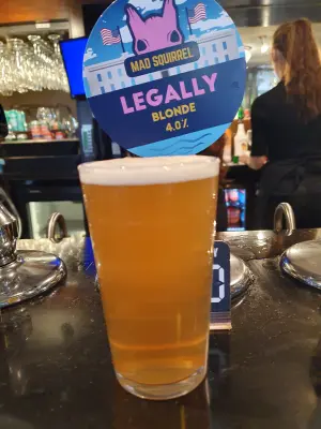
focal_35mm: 26
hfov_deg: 53.1
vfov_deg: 67.3
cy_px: 214
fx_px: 321
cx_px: 160
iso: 400
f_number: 1.5
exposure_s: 1/100
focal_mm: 4.32
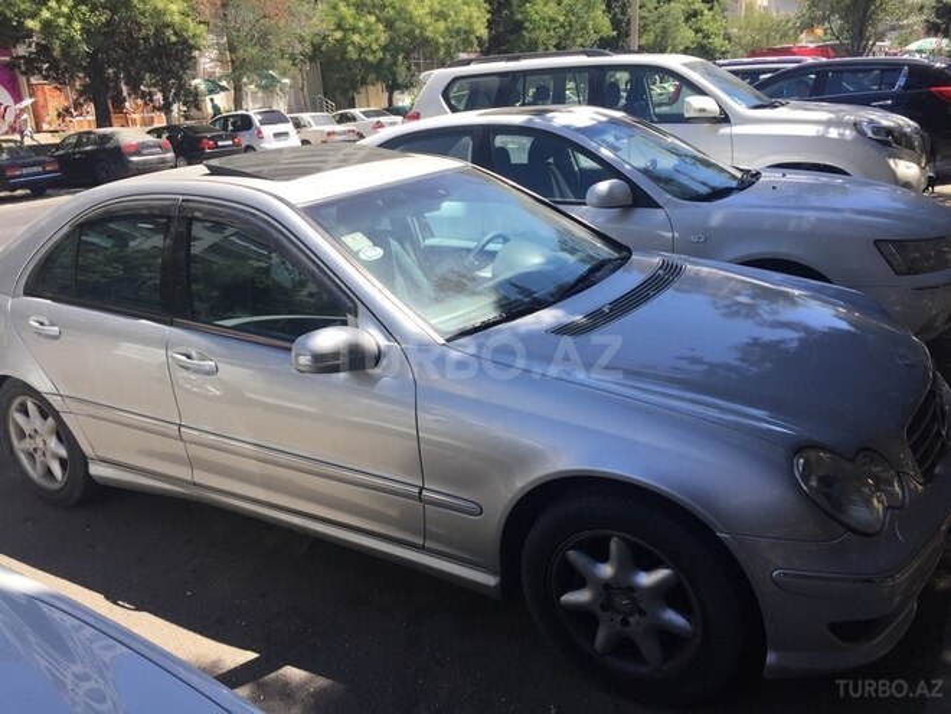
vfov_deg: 48.2
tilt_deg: -16.9
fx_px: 797
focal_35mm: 29
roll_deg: +2.6
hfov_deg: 61.7
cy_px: 357
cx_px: 476
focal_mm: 4.15
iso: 32
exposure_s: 1/860
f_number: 2.2
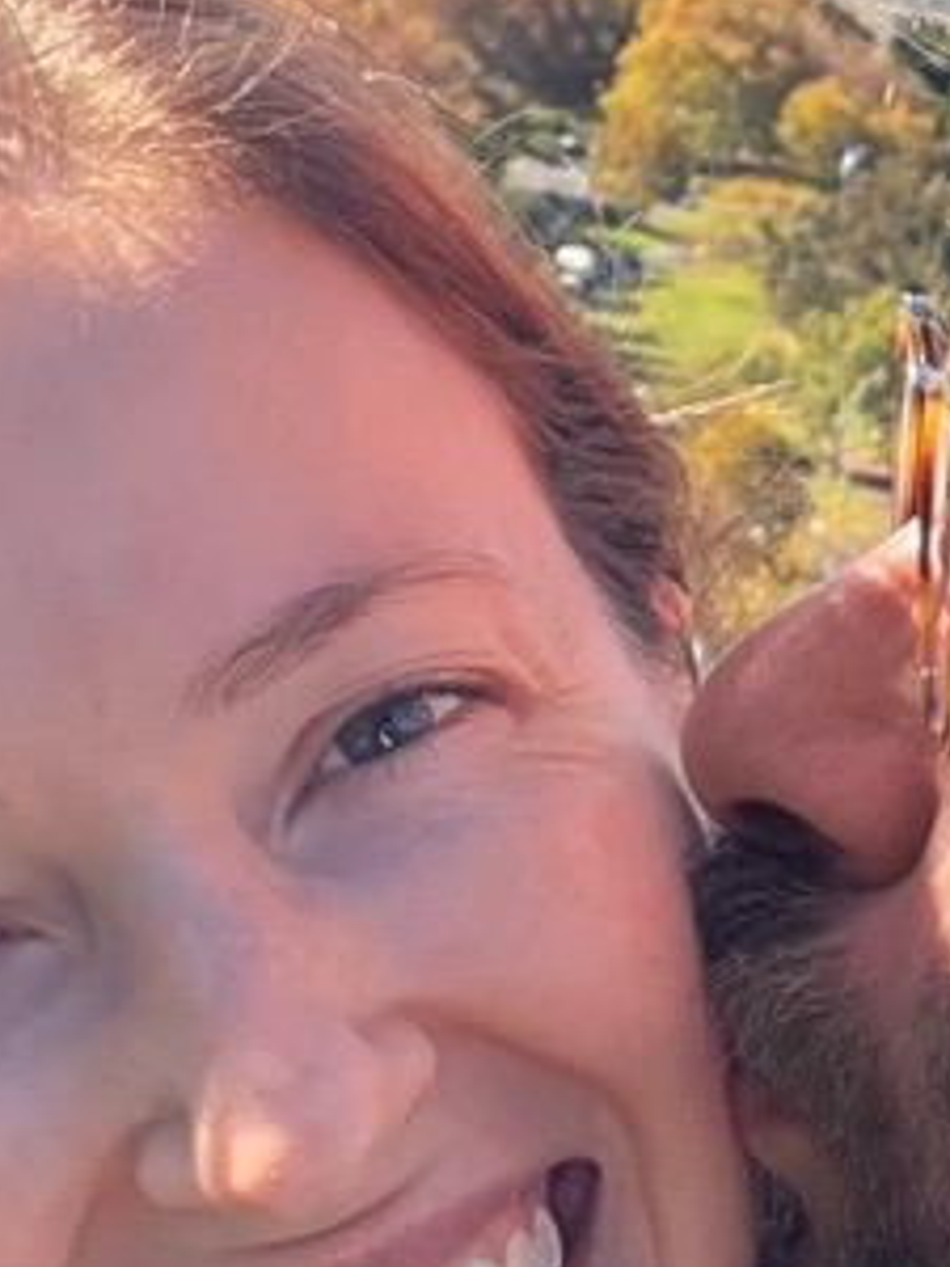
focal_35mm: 128
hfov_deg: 11.3
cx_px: 1182
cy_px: 42
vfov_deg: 15.2
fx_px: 4684
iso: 32
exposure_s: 1/416
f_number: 2.2
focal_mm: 2.71
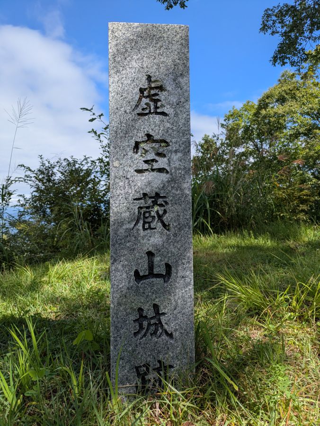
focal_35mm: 25
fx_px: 308
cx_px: 160
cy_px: 213
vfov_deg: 69.4
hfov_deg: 54.9
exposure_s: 1/1340
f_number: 1.89
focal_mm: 5.43
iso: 50
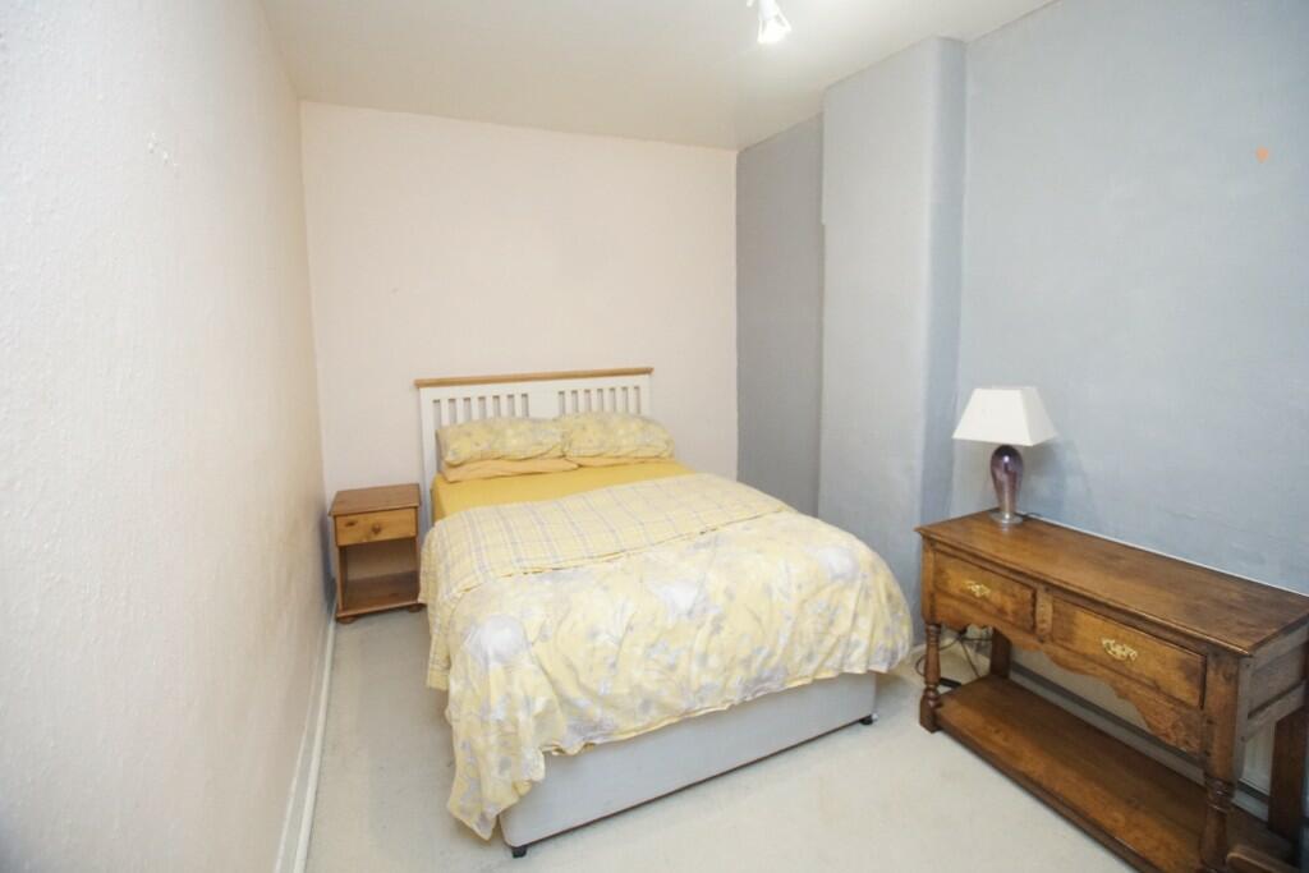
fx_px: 545
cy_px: 436
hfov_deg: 100.4
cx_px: 654
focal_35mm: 15
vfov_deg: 77.3
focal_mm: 10
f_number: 3.5
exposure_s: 1/160
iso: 2500
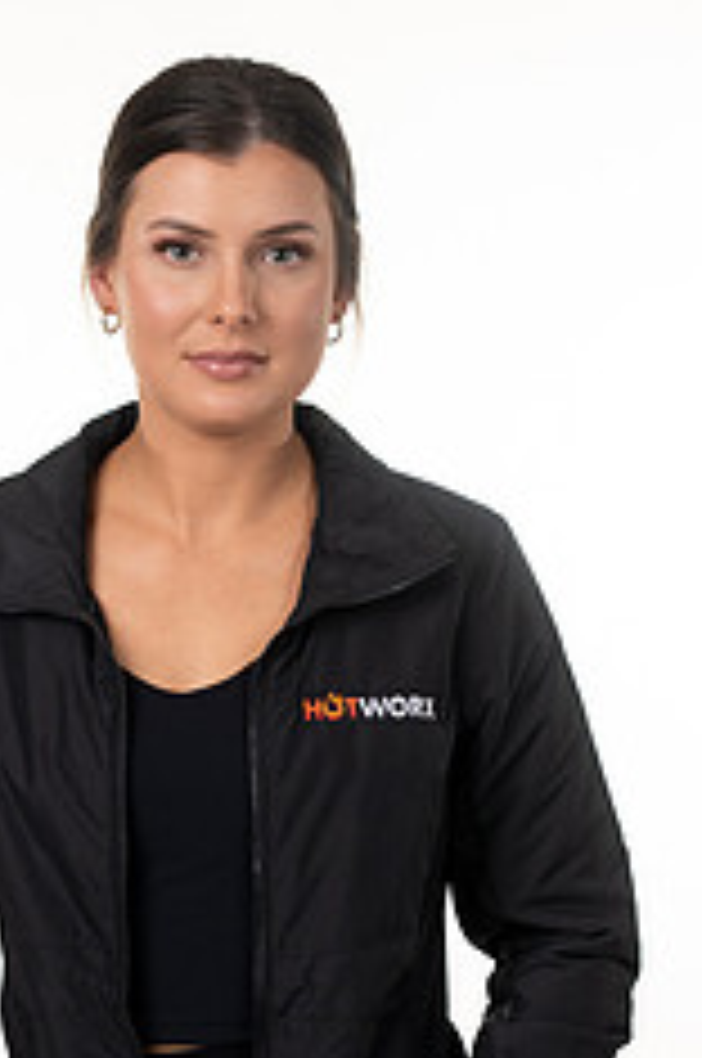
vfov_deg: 12.6
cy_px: 774
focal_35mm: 163
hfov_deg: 8.4
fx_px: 4781
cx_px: 306
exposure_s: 1/160
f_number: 4
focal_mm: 85
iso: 200
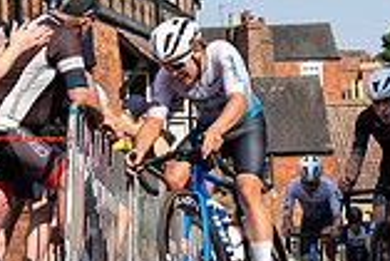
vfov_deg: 9.1
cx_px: 149
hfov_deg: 13.6
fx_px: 1637
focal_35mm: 151
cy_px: 41
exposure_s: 1/1250
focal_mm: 41
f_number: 3.2
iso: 100
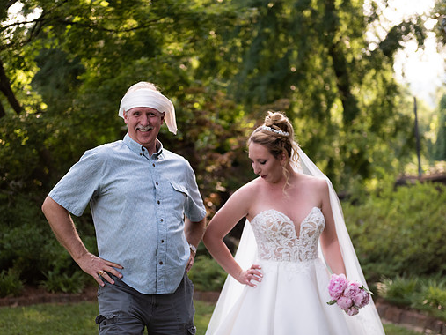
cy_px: 169
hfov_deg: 25.3
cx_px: 221
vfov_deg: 19.1
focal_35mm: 77
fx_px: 992
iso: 2000
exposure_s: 1/3200
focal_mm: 70
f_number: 2.8
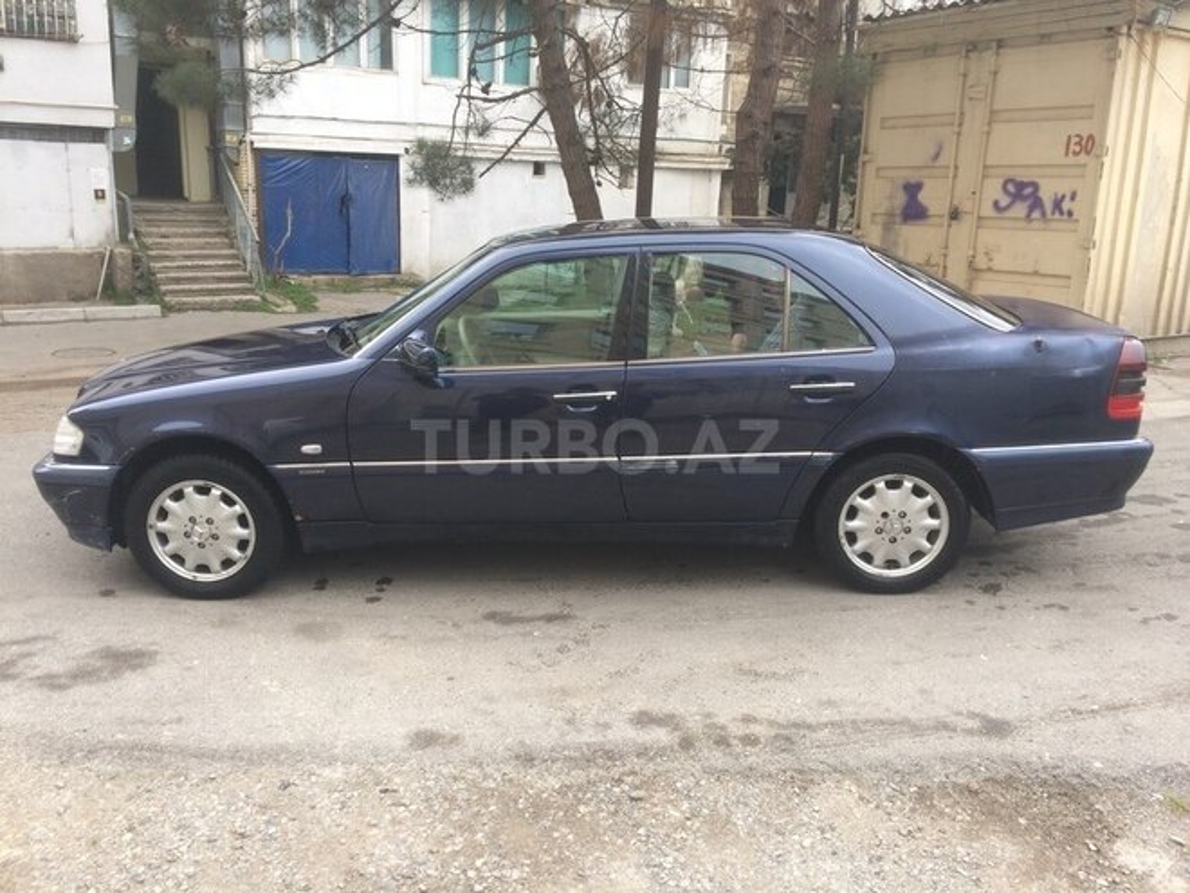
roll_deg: -2.3
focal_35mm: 29
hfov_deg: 61.7
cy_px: 446
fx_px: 997
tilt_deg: -14.8
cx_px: 595
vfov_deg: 48.2
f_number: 2.2
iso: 32
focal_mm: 4.15
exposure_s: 1/113
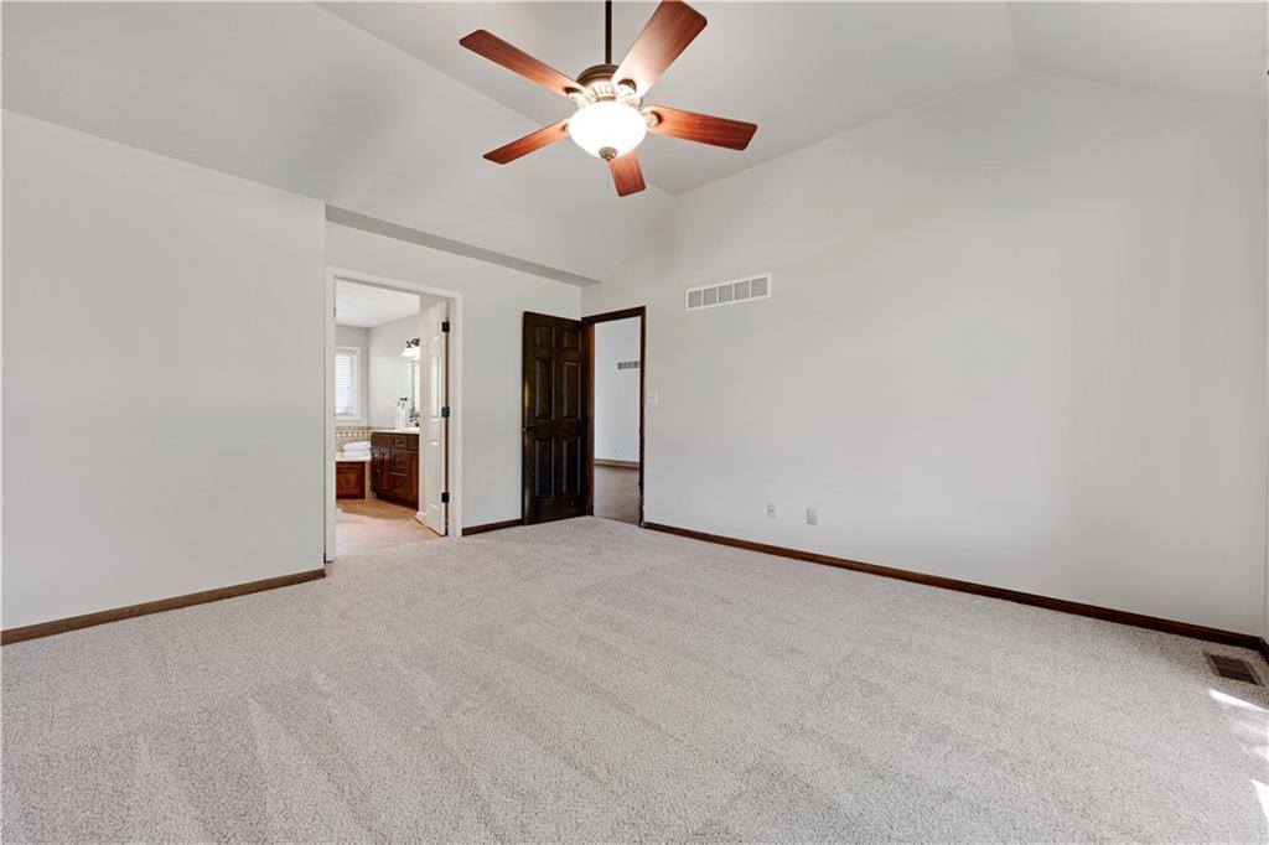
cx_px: 634
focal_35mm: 14
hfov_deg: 104.3
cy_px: 422
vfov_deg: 81.2
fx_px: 493
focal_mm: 14
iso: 100
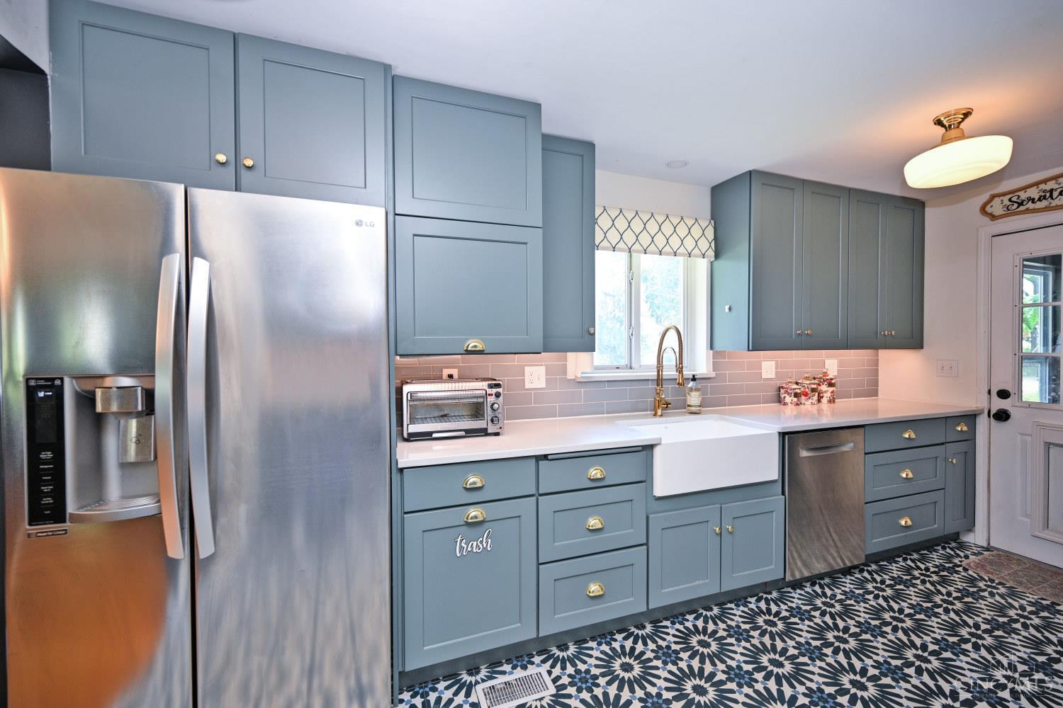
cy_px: 354
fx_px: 413
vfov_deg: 81.2
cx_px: 532
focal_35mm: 14
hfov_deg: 104.3
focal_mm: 14
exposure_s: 1/60
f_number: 4
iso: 280
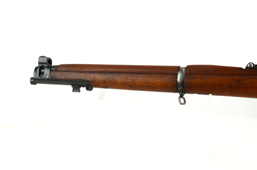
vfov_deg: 18.8
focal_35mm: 72
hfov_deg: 28.1
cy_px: 85
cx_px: 128
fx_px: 513
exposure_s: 1/60
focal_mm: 48
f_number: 4.8
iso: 100
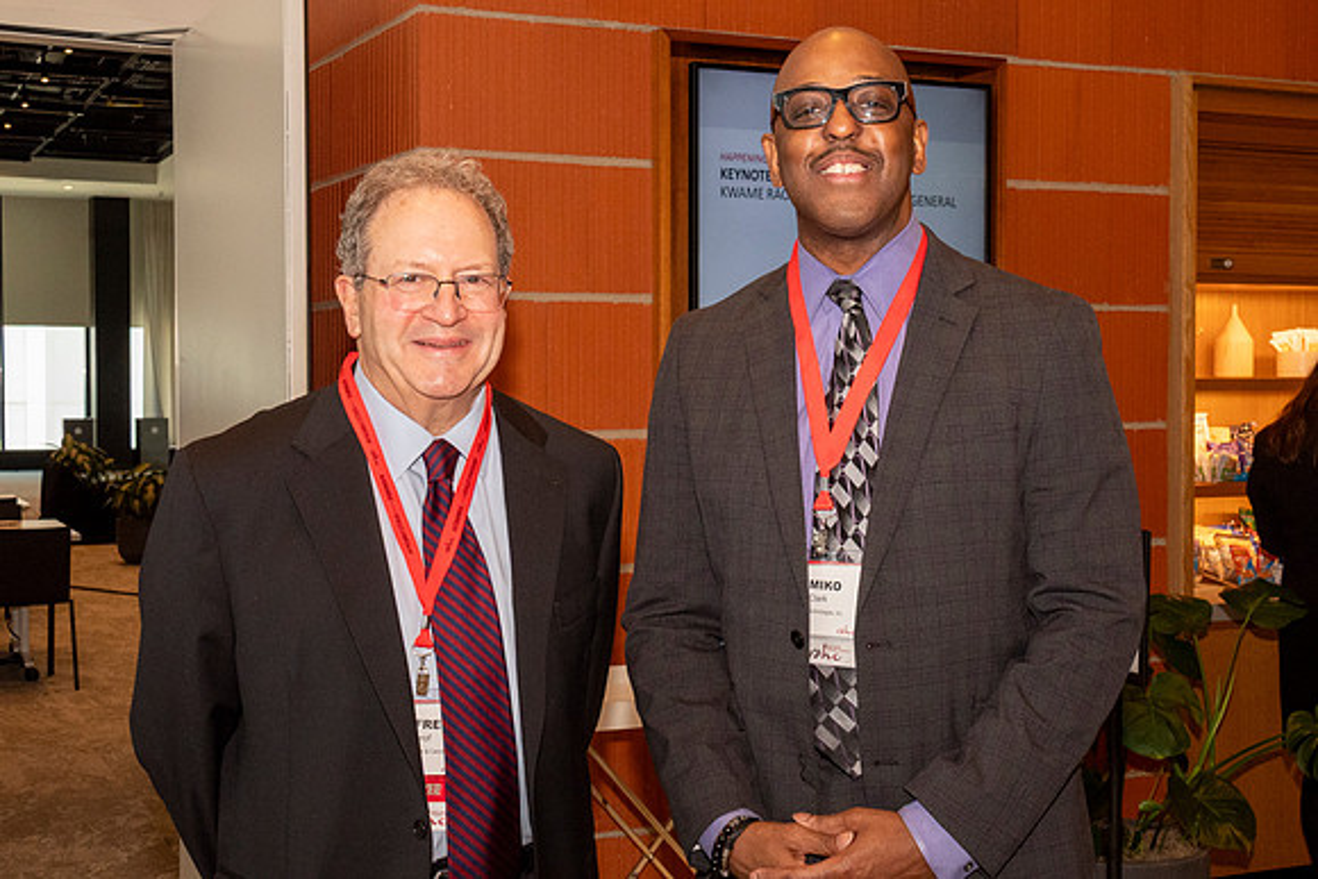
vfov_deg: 26.5
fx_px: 1868
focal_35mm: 51
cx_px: 659
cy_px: 440
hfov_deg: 38.9
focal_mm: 34
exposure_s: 1/125
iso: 2000
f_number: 11
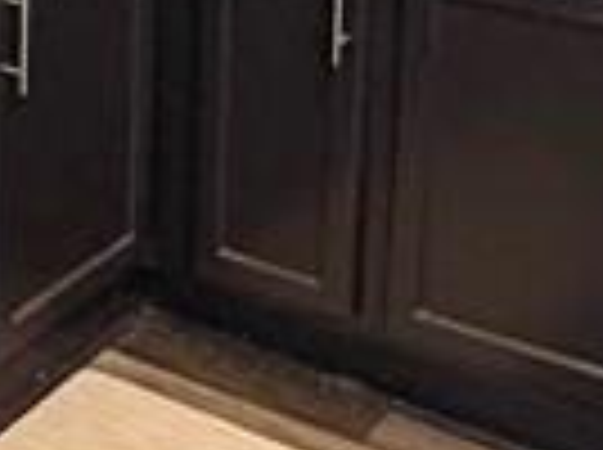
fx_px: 1861
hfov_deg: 17.6
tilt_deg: -13.0
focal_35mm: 107
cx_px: -117
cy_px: -207
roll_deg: +1.1
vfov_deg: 13.1
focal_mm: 2.22
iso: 640
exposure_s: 1/60
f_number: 2.2
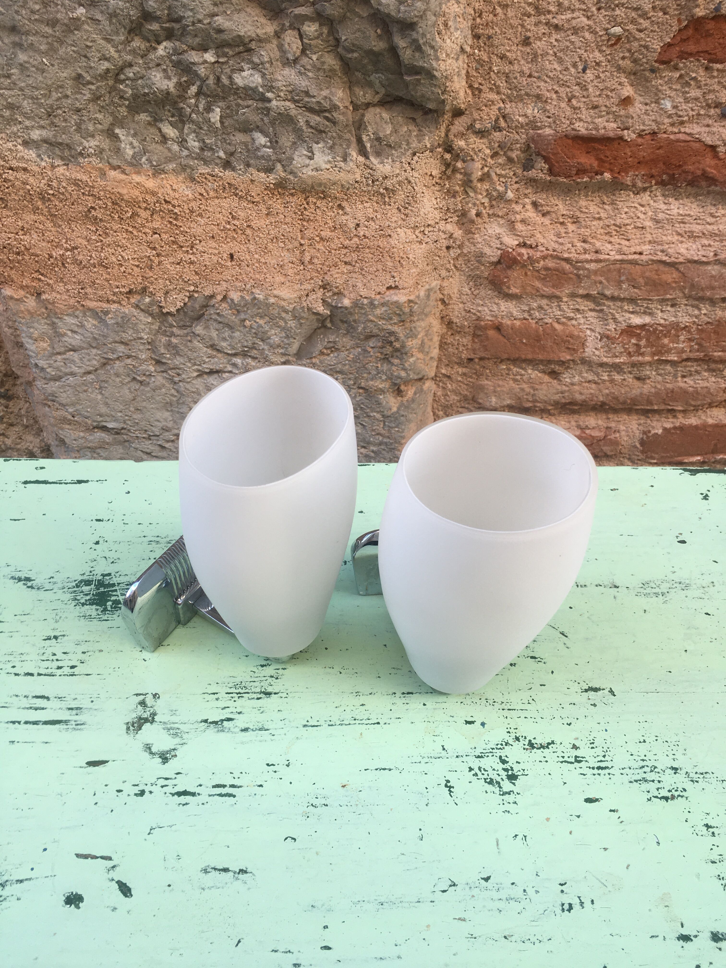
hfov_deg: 48.2
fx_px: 811
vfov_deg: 61.7
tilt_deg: -46.0
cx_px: 363
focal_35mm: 29
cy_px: 484
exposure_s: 1/100
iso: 25
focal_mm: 4.15
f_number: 2.2
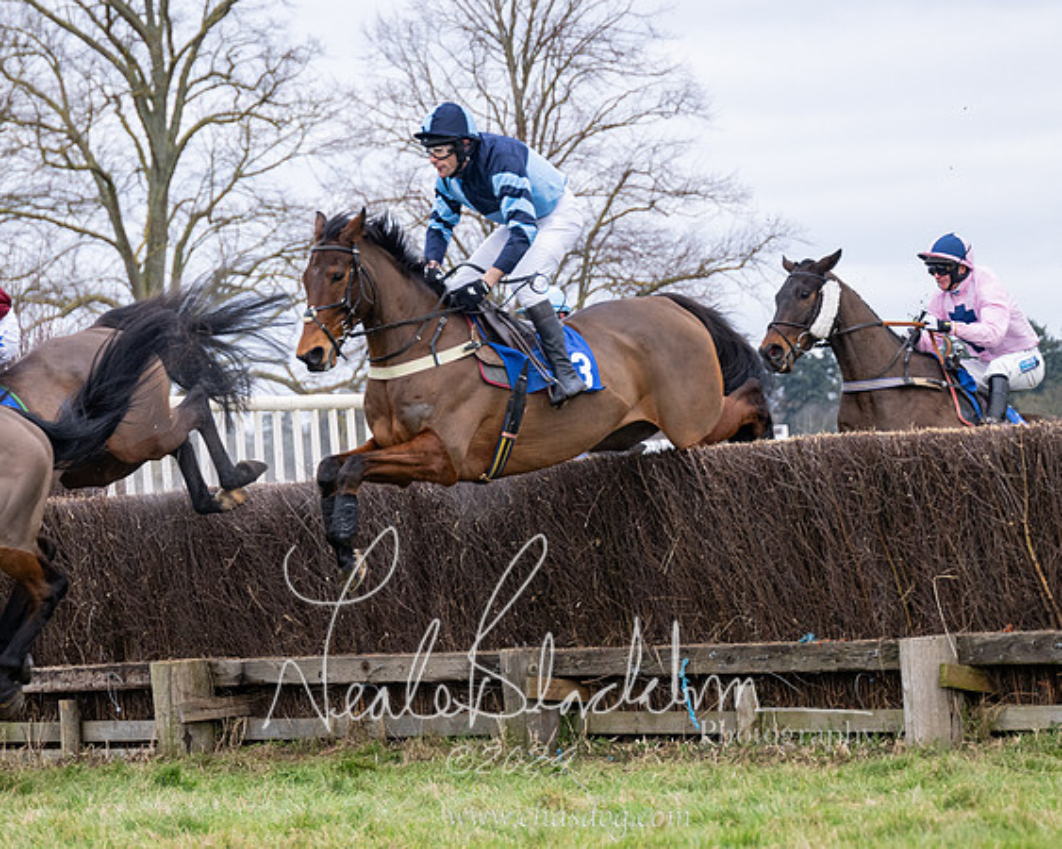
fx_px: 5182
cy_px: 419
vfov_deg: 9.4
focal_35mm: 165
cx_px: 205
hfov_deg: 11.7
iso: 800
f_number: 4
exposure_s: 1/1000
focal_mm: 98
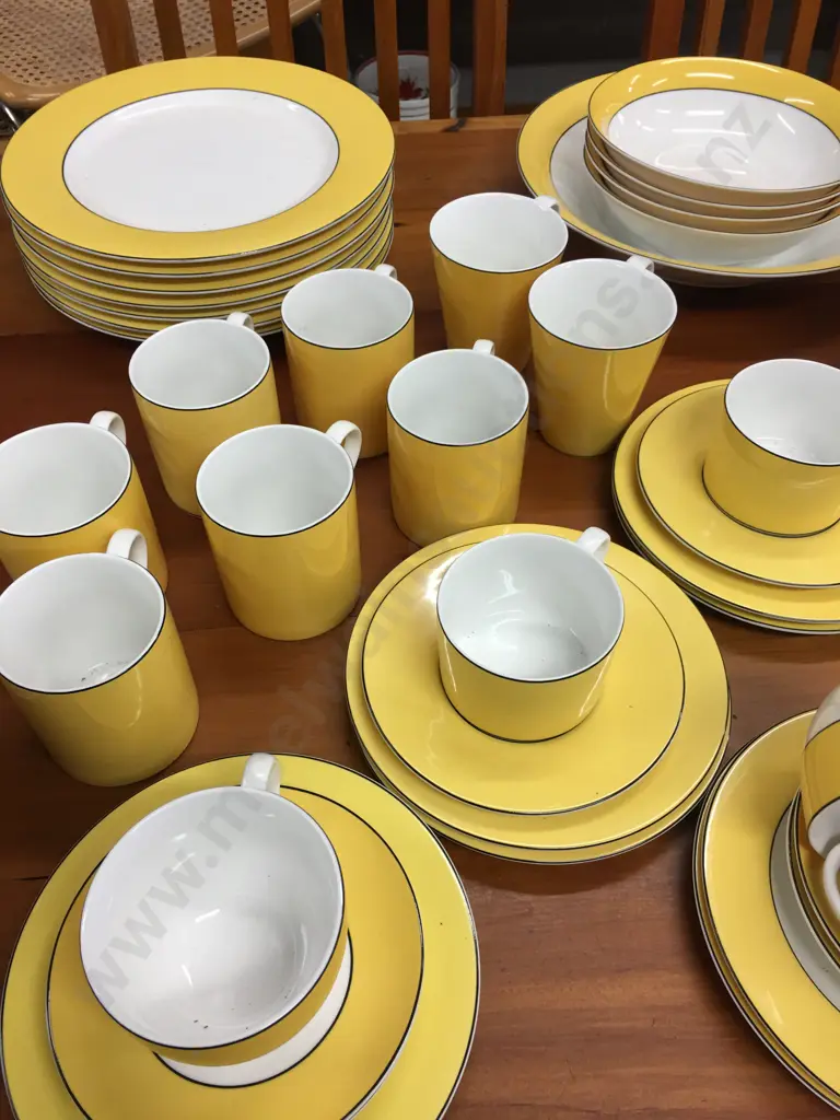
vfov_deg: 61.7
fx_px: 938
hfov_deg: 48.2
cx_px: 420
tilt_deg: -49.4
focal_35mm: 29
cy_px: 560
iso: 40
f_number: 2.2
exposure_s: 1/33
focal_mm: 4.15
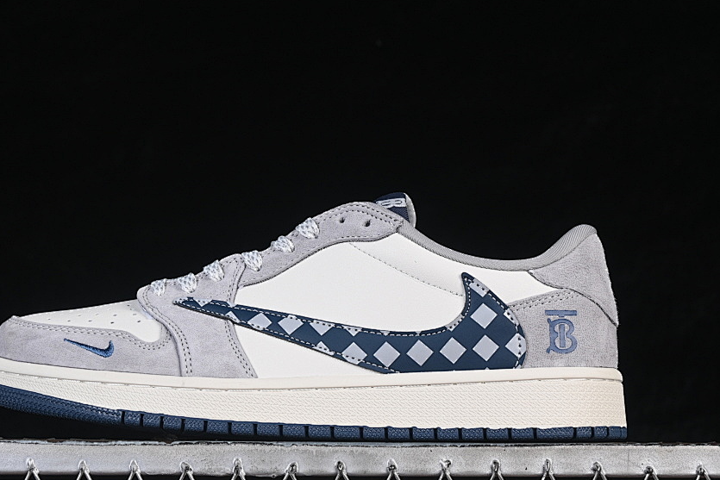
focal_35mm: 97
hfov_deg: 21.0
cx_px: 307
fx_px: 1940
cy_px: 249
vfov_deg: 14.1
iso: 160
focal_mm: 50
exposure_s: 1/80
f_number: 8
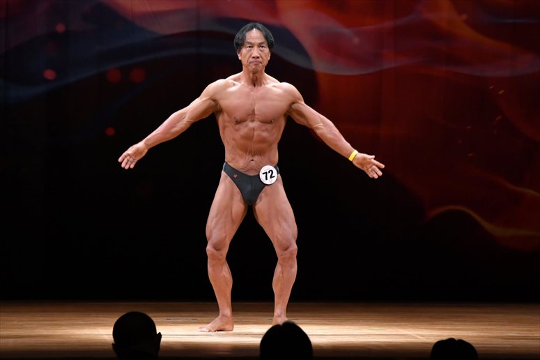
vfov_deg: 5.4
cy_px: 180
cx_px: 270
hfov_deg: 8.1
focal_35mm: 255
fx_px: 3823
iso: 4000
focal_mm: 170
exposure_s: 1/400
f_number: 5.6
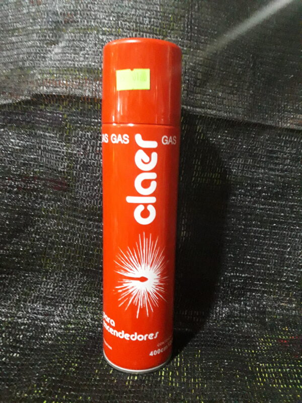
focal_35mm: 28
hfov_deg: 49.7
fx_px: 326
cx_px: 151
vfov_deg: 63.4
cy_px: 202
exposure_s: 1/17
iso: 800
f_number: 1.9
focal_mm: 3.7
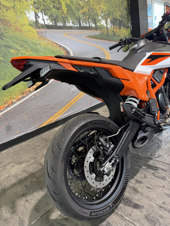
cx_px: 85
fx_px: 157
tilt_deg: -17.2
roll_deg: +10.2
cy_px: 113
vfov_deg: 71.6
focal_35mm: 24
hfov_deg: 56.8
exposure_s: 1/60
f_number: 1.78
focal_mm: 6.76
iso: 200
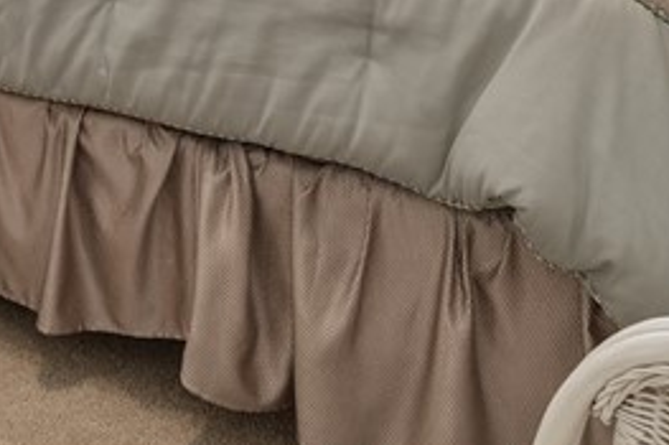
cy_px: -469
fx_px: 1226
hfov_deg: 27.8
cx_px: -71
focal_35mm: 66
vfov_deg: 15.8
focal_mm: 16
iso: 200
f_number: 9
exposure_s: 1/13
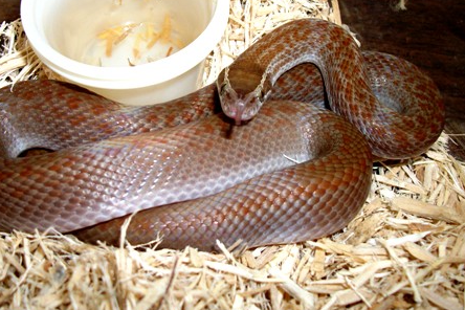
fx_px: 581
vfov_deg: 29.8
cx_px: 192
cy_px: 124
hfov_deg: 43.4
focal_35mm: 45
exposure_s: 1/60
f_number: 2.9
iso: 80
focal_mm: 5.7
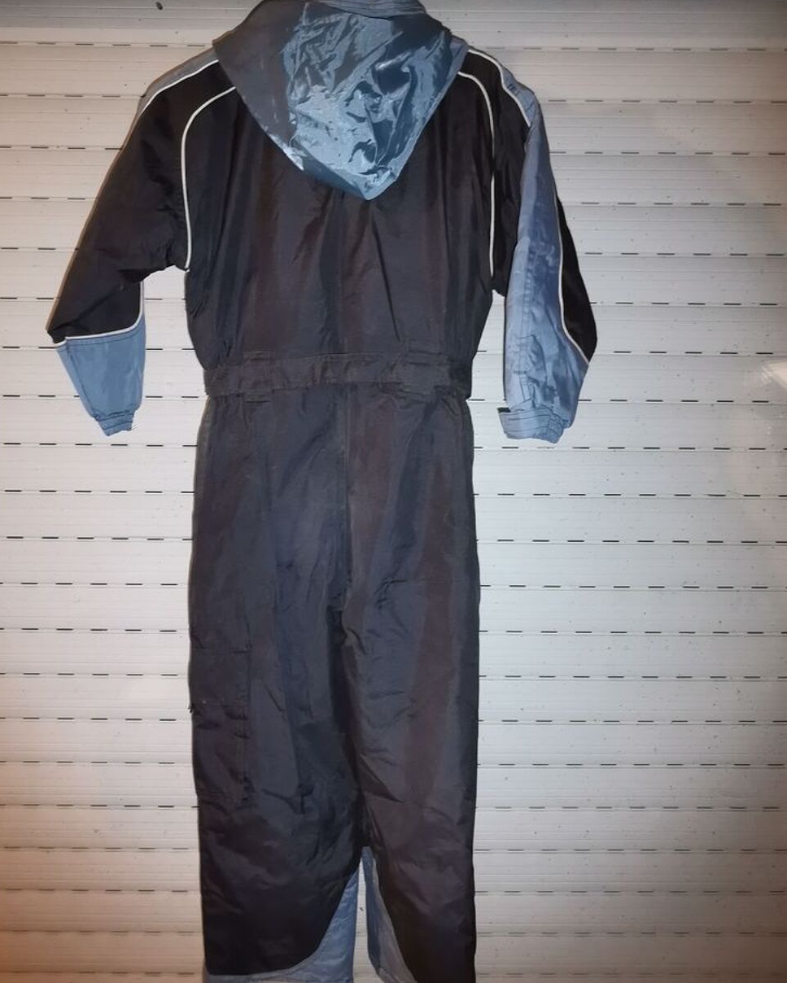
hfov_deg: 51.5
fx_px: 815
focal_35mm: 28
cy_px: 521
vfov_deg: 62.1
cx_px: 383
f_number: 1.8
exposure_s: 1/25
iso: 800
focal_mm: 4.75
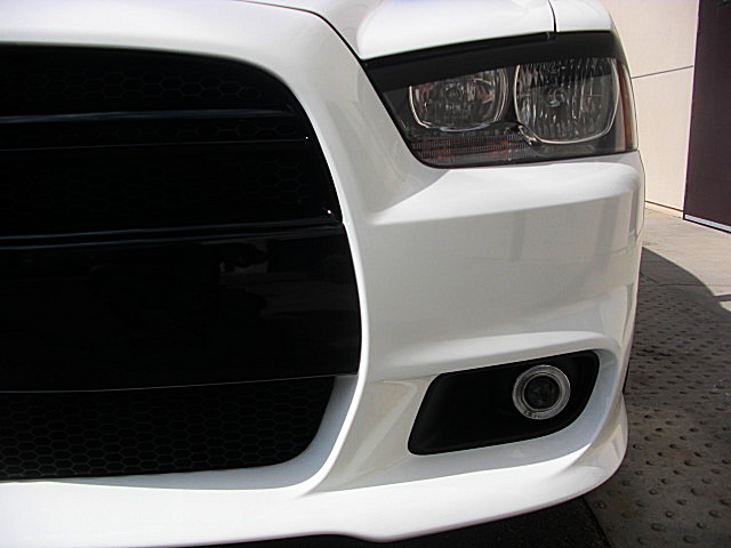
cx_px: 366
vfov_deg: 39.7
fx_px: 760
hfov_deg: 51.4
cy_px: 274
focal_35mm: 36
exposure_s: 1/250
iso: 50
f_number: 7.9
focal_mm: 6.3
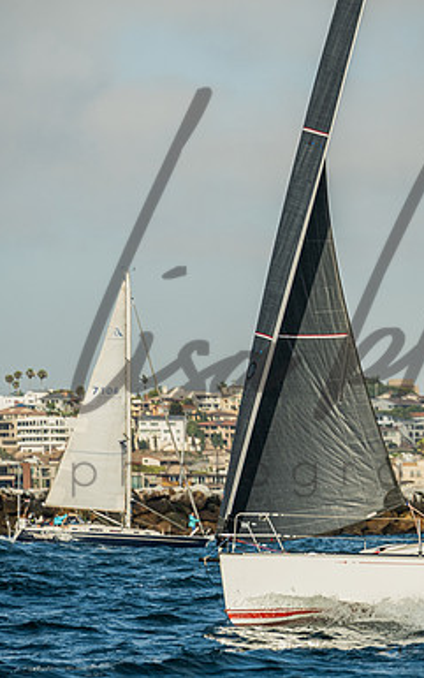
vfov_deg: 5.8
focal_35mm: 365
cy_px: 283
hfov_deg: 3.6
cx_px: 400
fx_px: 6741
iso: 250
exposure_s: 1/800
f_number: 6.3
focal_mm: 200
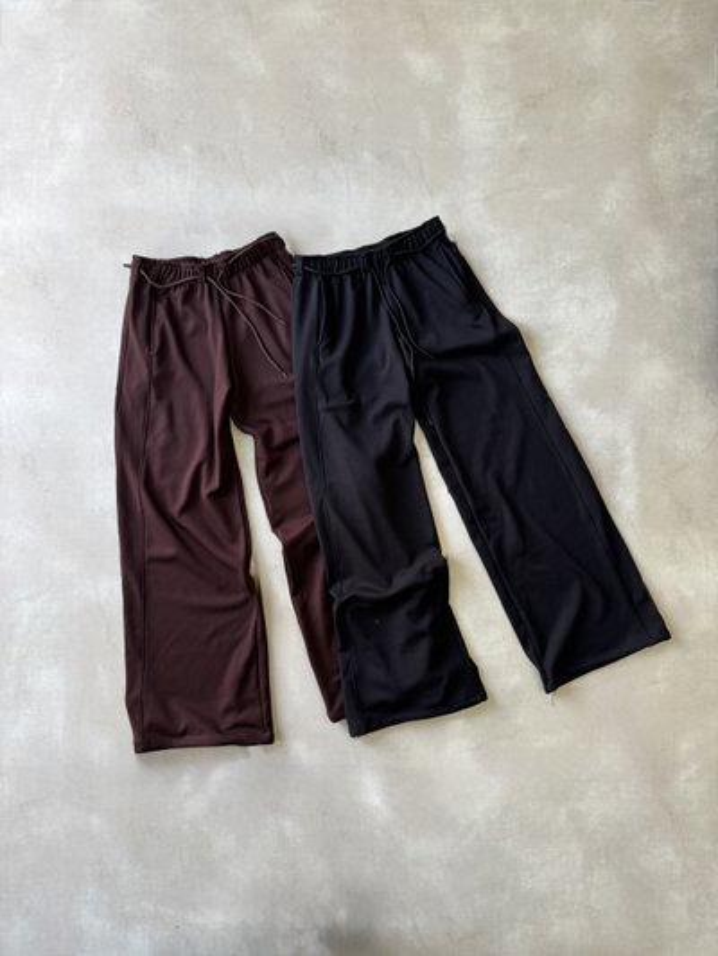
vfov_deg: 71.6
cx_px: 359
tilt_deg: -86.0
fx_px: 663
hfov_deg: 56.8
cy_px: 478
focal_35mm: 24
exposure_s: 1/121
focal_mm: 6.76
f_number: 1.78
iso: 160
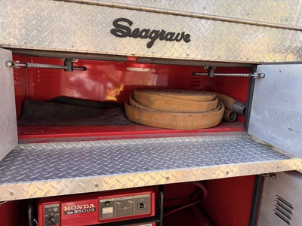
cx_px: 151
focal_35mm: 24
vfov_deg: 56.8
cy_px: 113
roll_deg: -2.8
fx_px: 209
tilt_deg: -6.5
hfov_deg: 71.6
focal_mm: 6.76
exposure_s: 1/593
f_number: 1.78
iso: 100
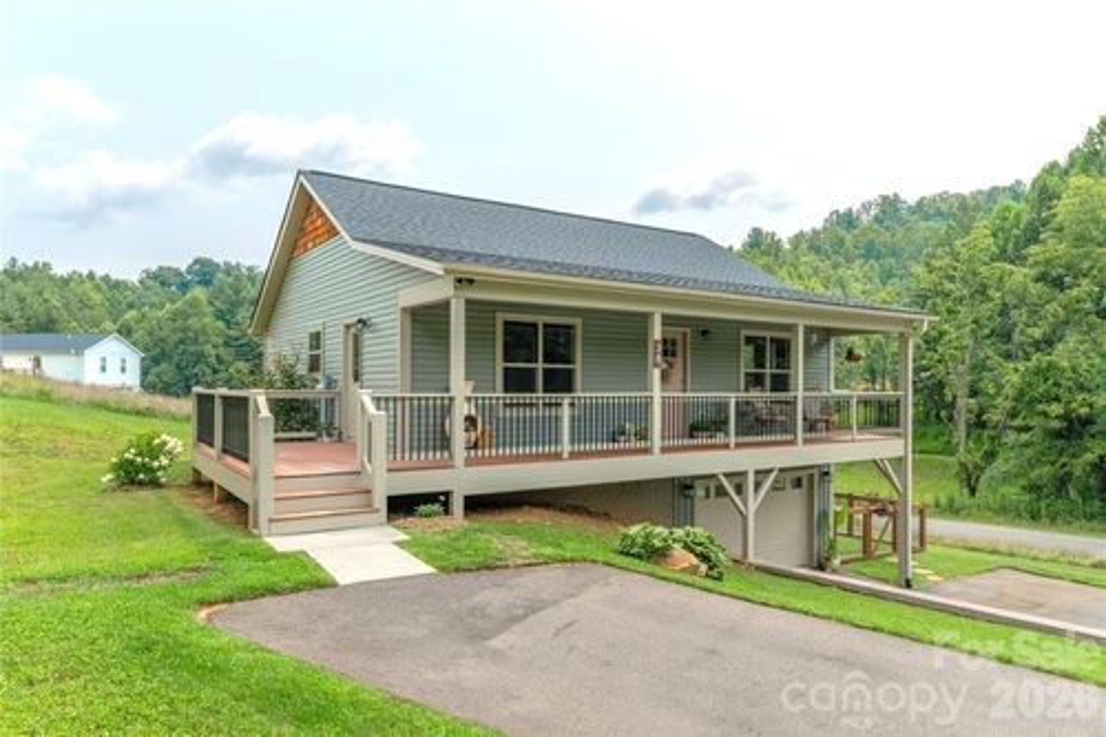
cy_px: 368
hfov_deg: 76.1
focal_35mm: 23
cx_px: 553
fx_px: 706
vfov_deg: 55.1
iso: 320
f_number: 7.1
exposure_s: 1/1000
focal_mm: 23
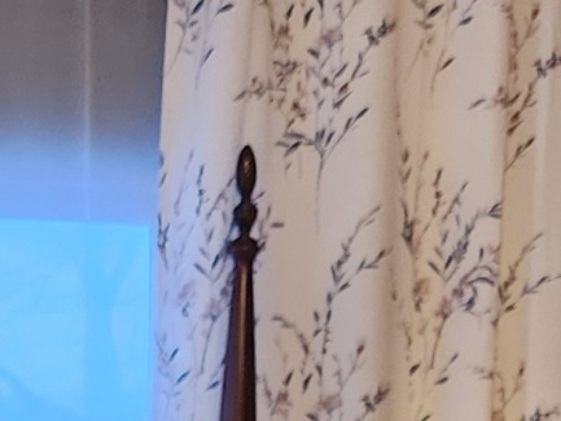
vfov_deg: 8.5
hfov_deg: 11.8
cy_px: 913
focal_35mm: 163
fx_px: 2642
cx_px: -123
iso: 640
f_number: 1.8
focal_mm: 6.4
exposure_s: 1/60
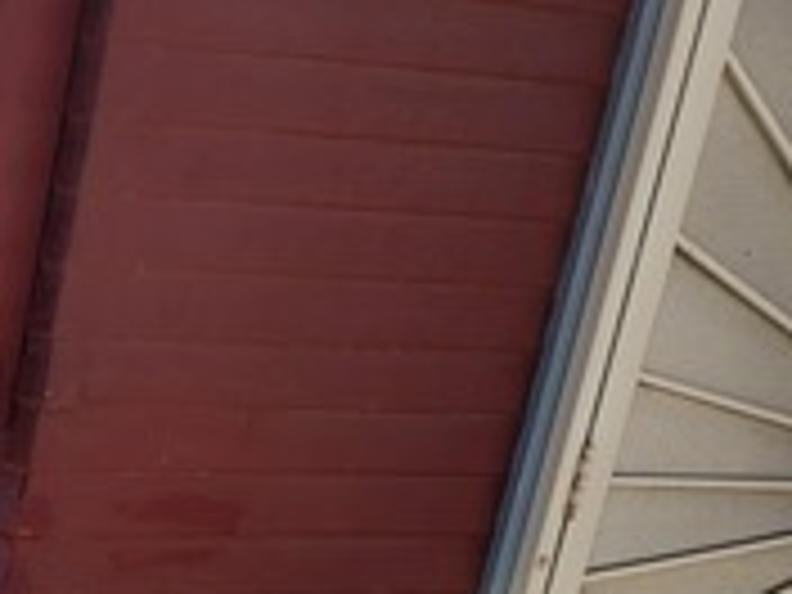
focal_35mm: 87
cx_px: -515
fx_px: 1991
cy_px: 904
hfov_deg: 18.8
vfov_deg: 15.6
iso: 12
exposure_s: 1/978
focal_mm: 6.4
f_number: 1.8
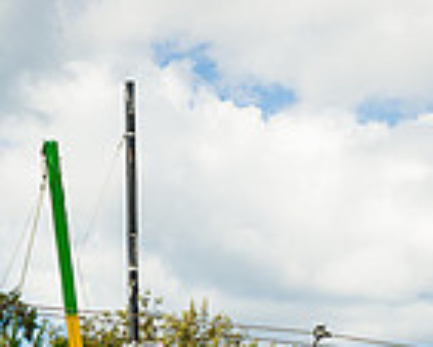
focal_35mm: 150
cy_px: 625
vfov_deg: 9.8
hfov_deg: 12.8
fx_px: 1924
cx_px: 142
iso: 100
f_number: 6.3
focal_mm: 32
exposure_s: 1/320
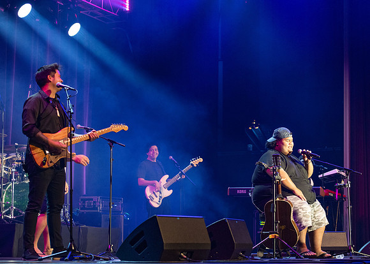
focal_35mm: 88
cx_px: 232
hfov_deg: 22.7
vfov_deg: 16.3
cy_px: 156
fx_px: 920
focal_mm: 70
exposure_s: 1/200
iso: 2500
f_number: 2.8
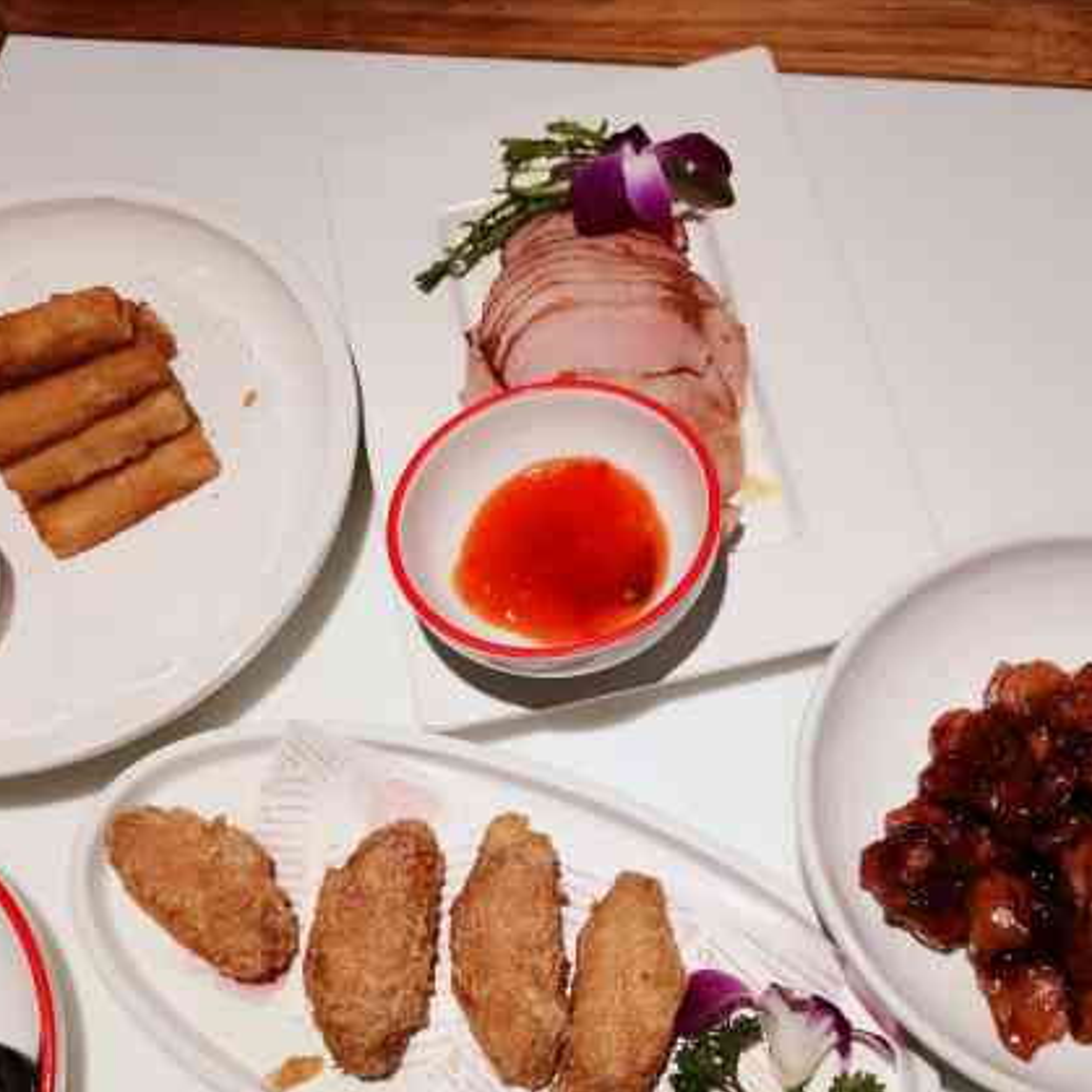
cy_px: 674
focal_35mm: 34
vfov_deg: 48.1
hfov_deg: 48.4
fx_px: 1213
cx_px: 610
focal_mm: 4.94
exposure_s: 1/100
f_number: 1.9
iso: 251
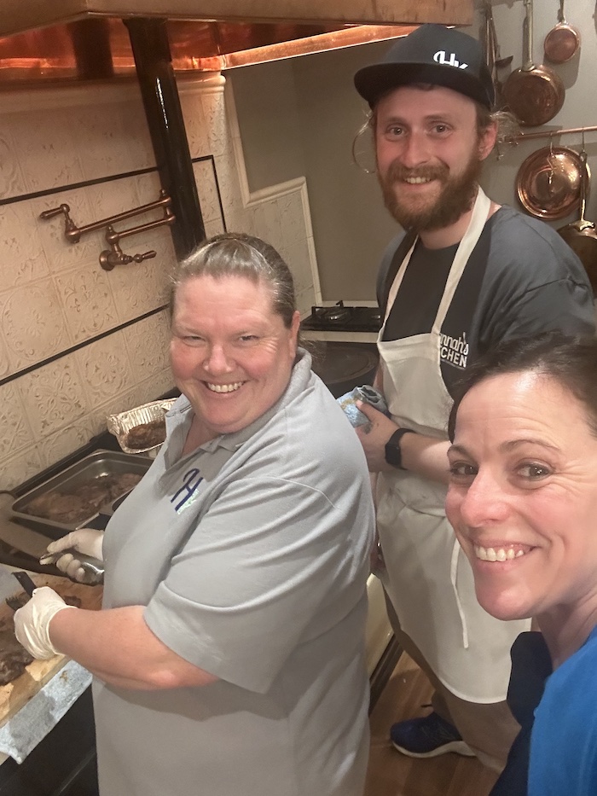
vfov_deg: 60.0
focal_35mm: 30
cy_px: 398
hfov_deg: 46.8
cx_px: 298
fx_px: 690
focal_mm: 2.69
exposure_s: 1/40
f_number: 1.9
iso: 320
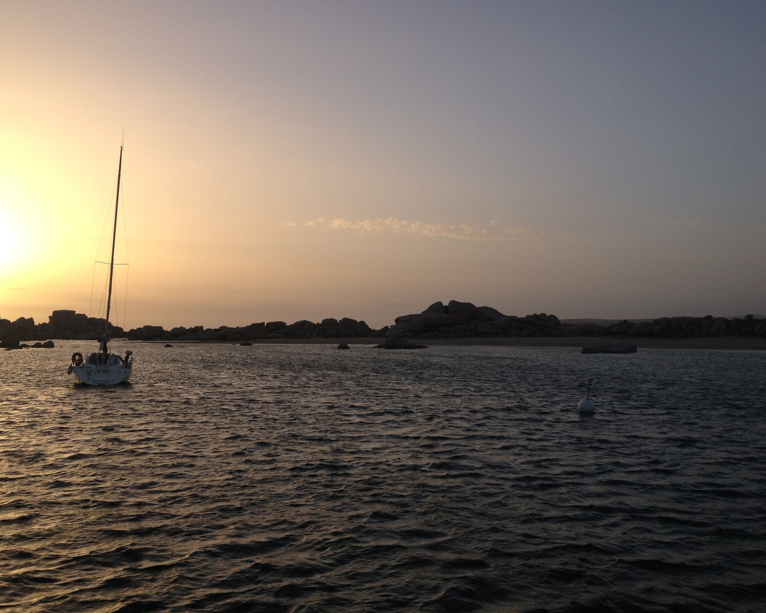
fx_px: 839
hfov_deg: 49.1
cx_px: 378
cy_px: 302
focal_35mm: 37
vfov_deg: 40.1
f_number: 2.4
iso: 64
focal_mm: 4.28
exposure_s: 1/951
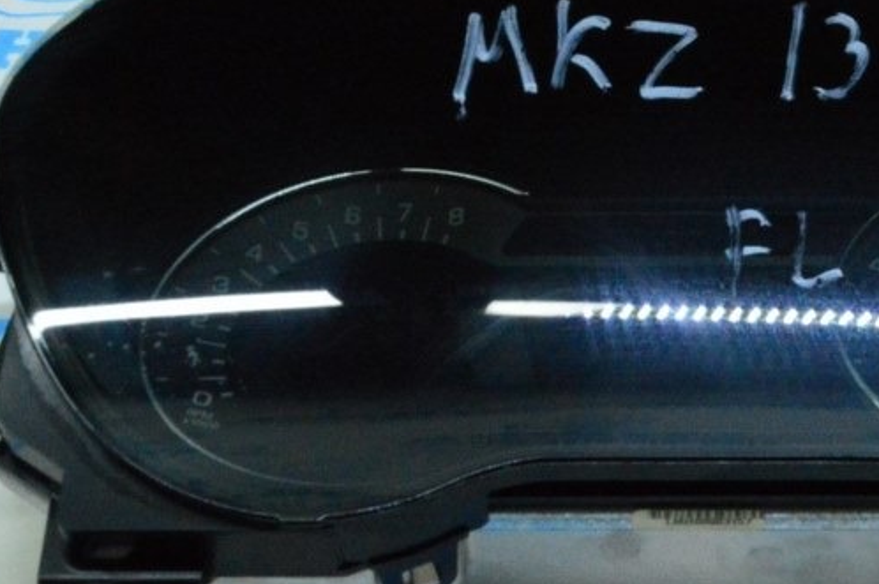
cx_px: 641
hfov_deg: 27.1
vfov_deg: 18.4
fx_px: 1805
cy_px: 246
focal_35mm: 74
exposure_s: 1/30
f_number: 25
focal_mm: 24
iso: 6400
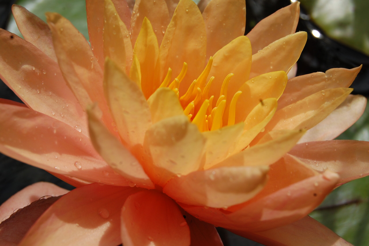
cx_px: 184
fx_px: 614
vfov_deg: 22.6
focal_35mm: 60
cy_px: 123
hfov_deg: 33.4
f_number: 13
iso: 200
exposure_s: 1/640
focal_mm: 40
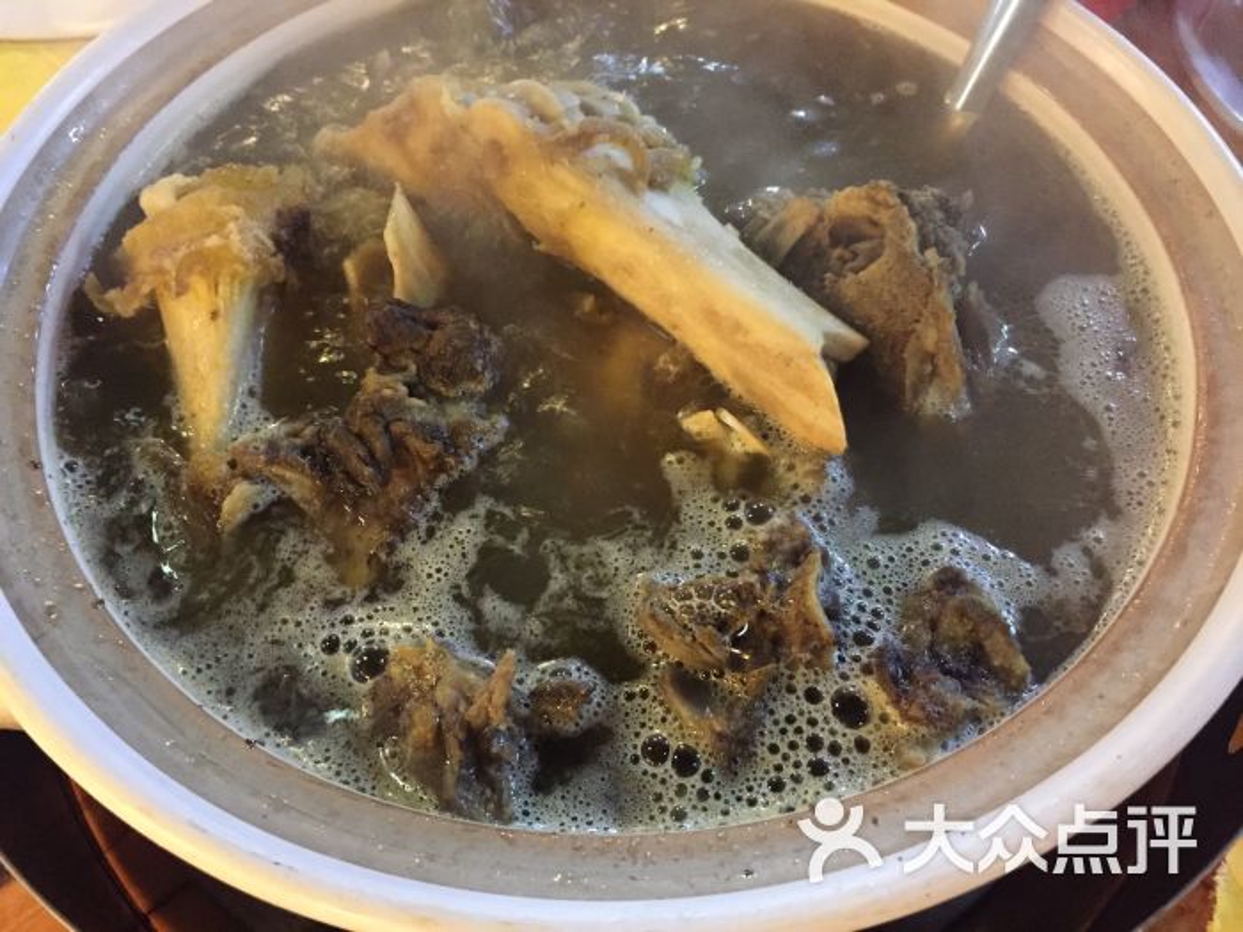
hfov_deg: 61.7
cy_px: 466
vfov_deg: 48.2
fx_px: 1041
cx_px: 622
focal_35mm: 29
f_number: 2.2
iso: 400
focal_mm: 4.15
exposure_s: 1/15
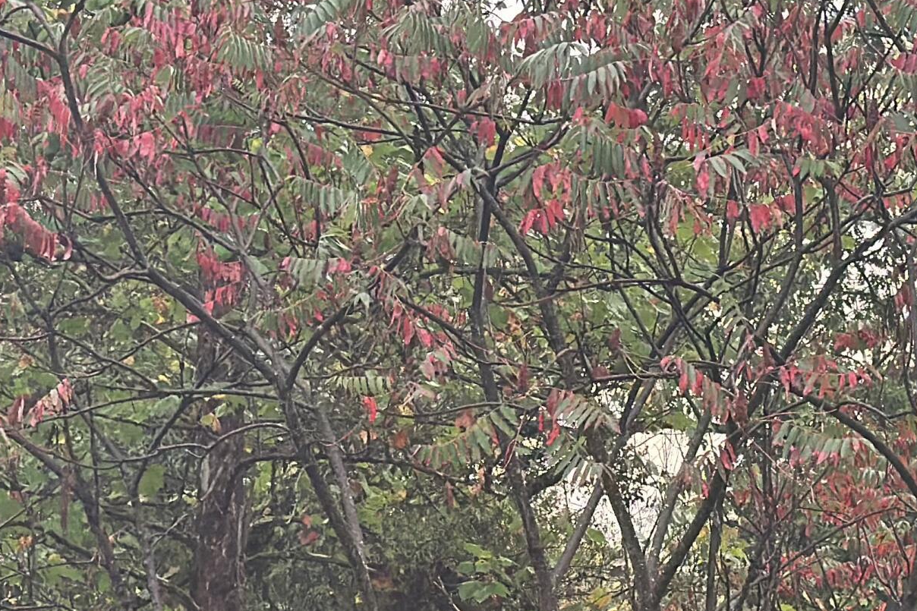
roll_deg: +2.9
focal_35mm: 124
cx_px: 572
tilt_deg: +3.6
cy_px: 540
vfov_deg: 11.0
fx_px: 3158
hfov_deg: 16.5
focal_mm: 6.86
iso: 800
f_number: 1.78
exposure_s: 1/40
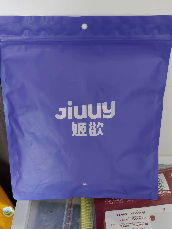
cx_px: 86
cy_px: 114
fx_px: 232
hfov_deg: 40.7
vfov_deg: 52.6
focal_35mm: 35
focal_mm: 8.67
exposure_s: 1/100
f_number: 1.8
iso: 640
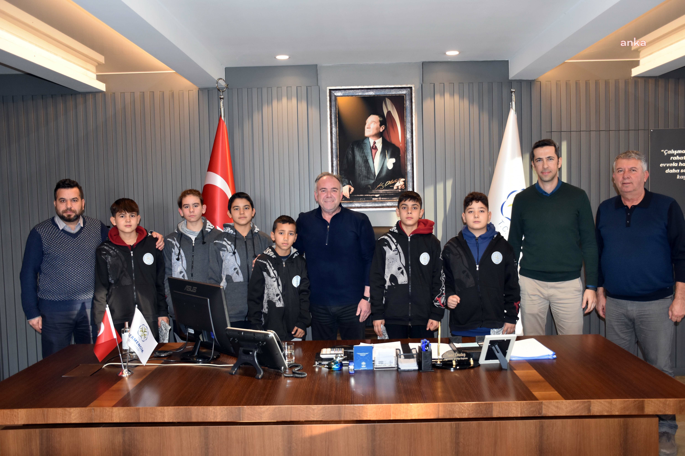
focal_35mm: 33
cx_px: 342
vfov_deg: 40.0
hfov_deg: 57.2
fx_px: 628
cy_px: 228
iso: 1000
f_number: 3.5
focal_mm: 22
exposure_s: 1/60
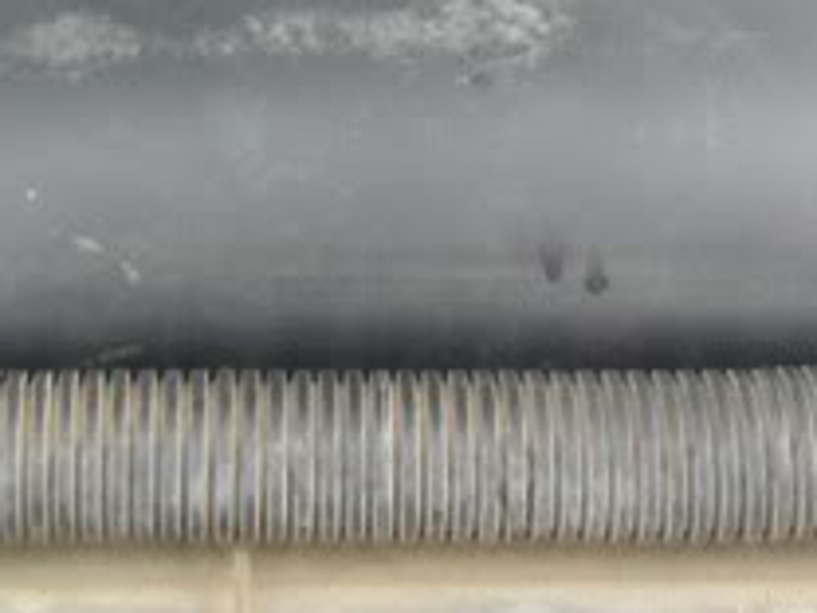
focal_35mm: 104
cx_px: 330
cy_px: -558
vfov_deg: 12.7
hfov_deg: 18.9
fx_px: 2455
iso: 100
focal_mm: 4.9
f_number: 3.5
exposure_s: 1/60
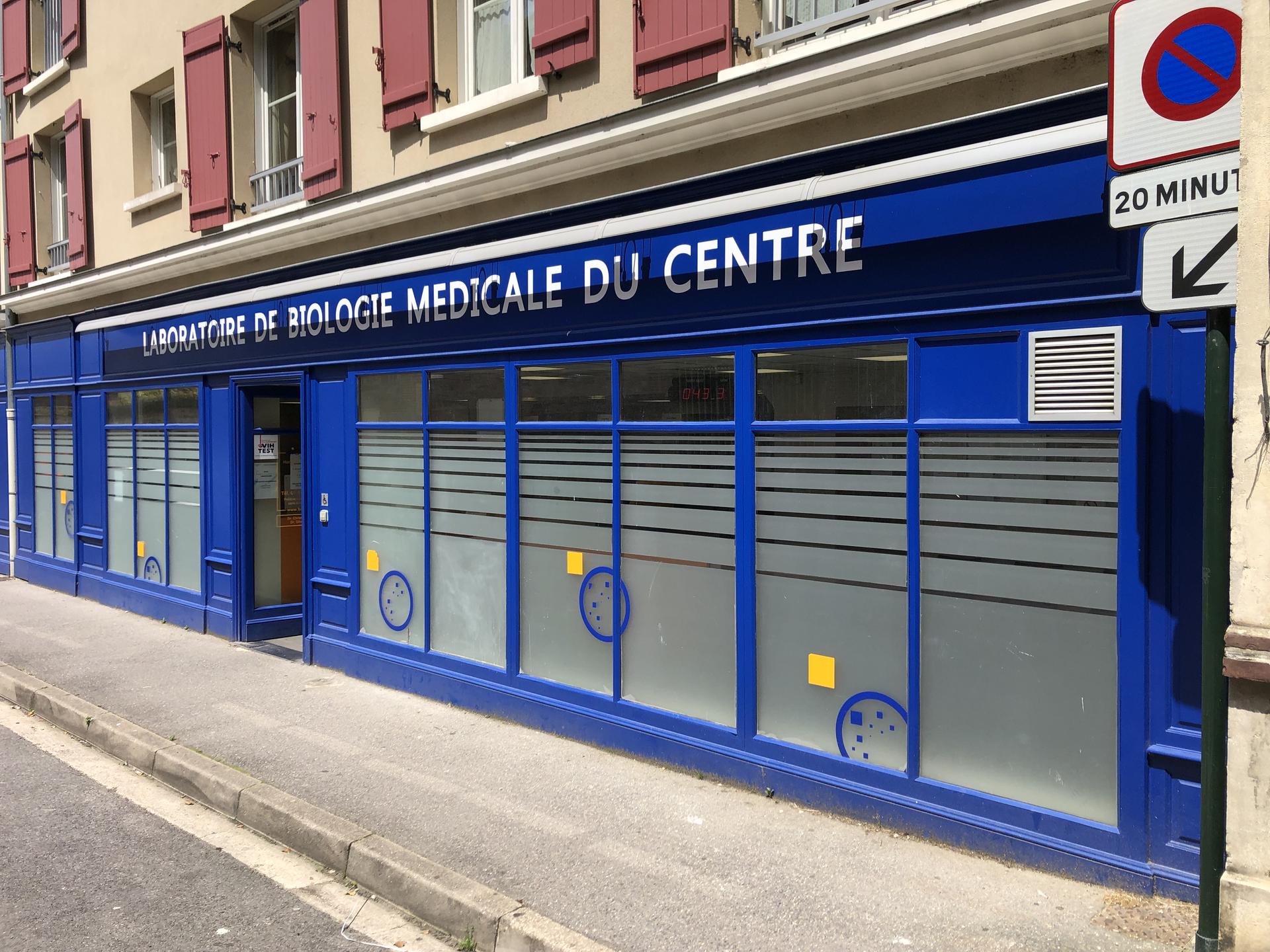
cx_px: 635
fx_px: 1027
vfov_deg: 49.7
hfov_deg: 63.4
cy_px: 476
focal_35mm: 28
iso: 20
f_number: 1.8
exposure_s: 1/1656
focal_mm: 3.99
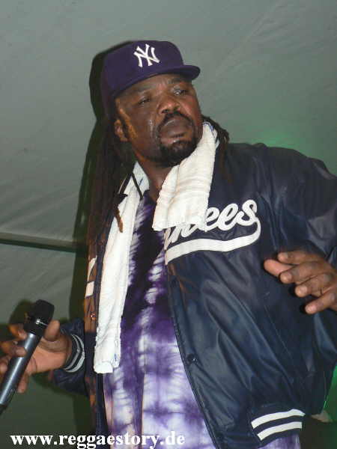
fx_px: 1051
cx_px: 168
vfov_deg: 24.1
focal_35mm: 81
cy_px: 224
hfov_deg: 18.2
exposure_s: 1/60
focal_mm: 14
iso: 200
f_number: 3.2
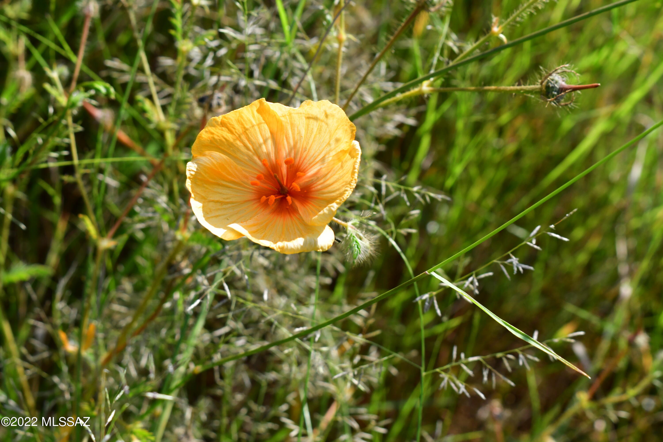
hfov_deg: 24.8
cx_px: 332
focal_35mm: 82
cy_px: 221
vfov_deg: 16.7
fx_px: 1510
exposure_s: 1/640
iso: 800
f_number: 13
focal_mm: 55
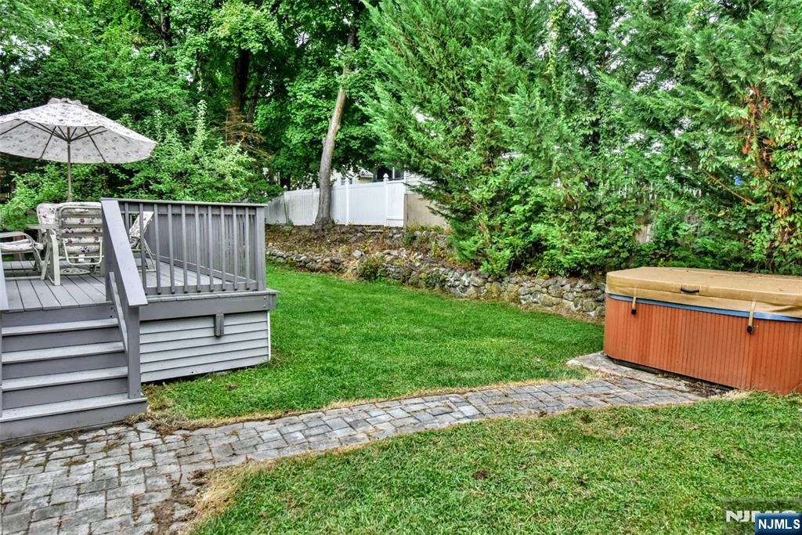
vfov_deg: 53.1
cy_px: 268
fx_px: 535
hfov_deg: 73.7
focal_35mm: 24
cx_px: 401
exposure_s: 1/400
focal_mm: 24
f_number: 9
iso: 8000
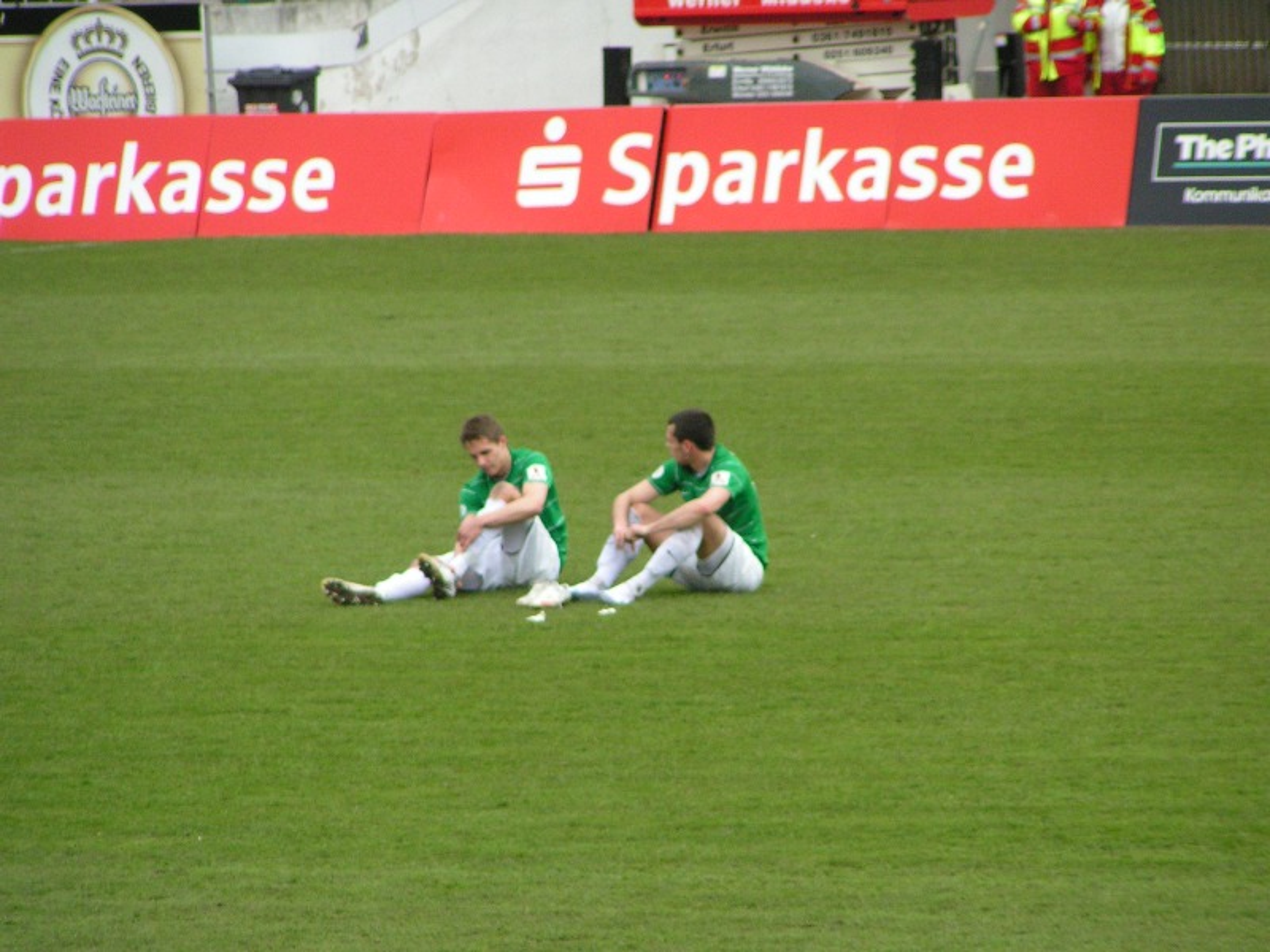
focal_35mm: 380
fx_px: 13942
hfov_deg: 5.2
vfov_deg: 3.9
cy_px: 476
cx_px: 635
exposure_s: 1/250
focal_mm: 58
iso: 200
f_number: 3.5
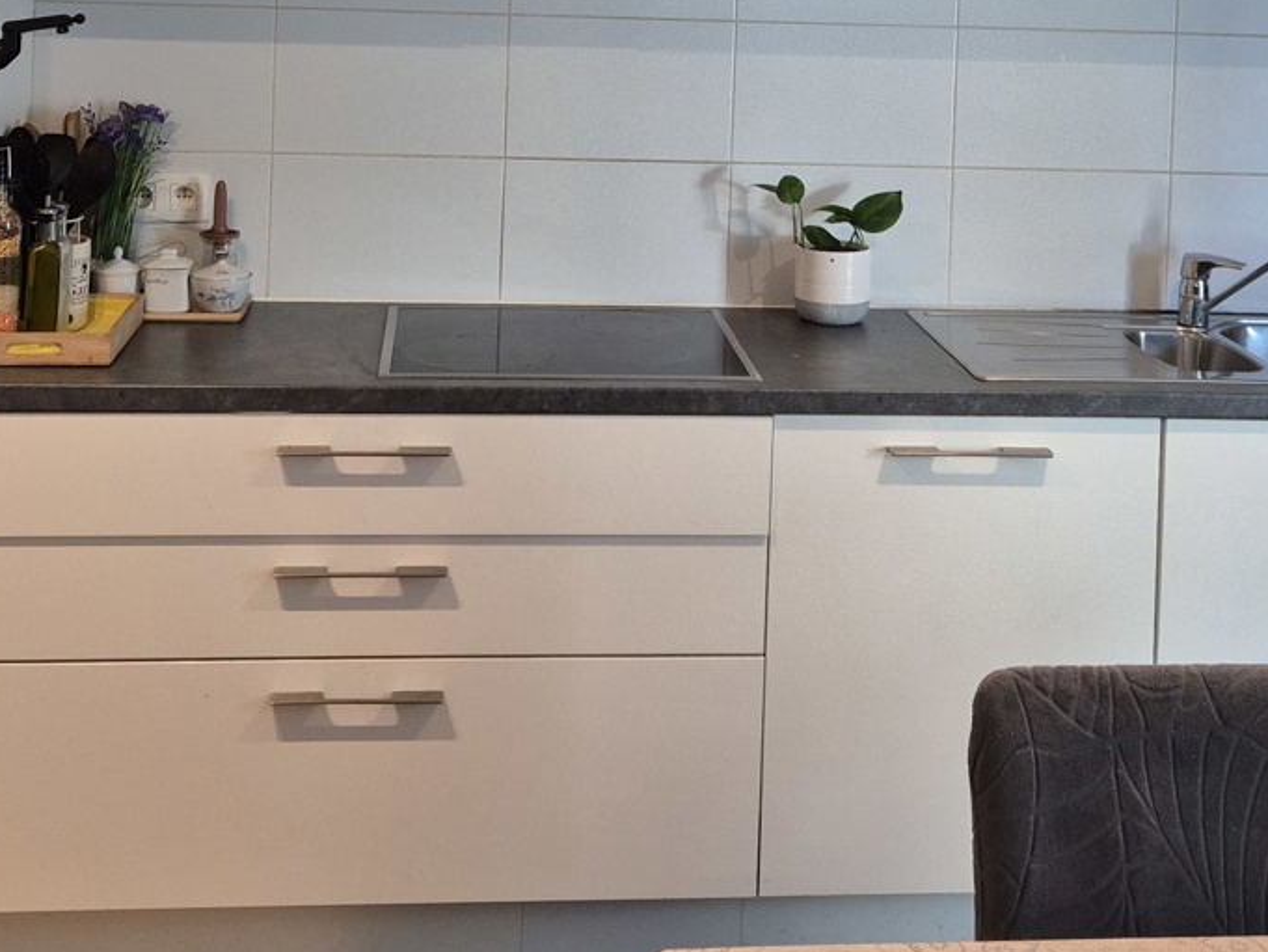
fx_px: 1978
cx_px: 631
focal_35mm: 54
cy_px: -28
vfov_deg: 25.5
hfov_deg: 35.5
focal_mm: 5.4
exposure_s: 1/100
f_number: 1.8
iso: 320
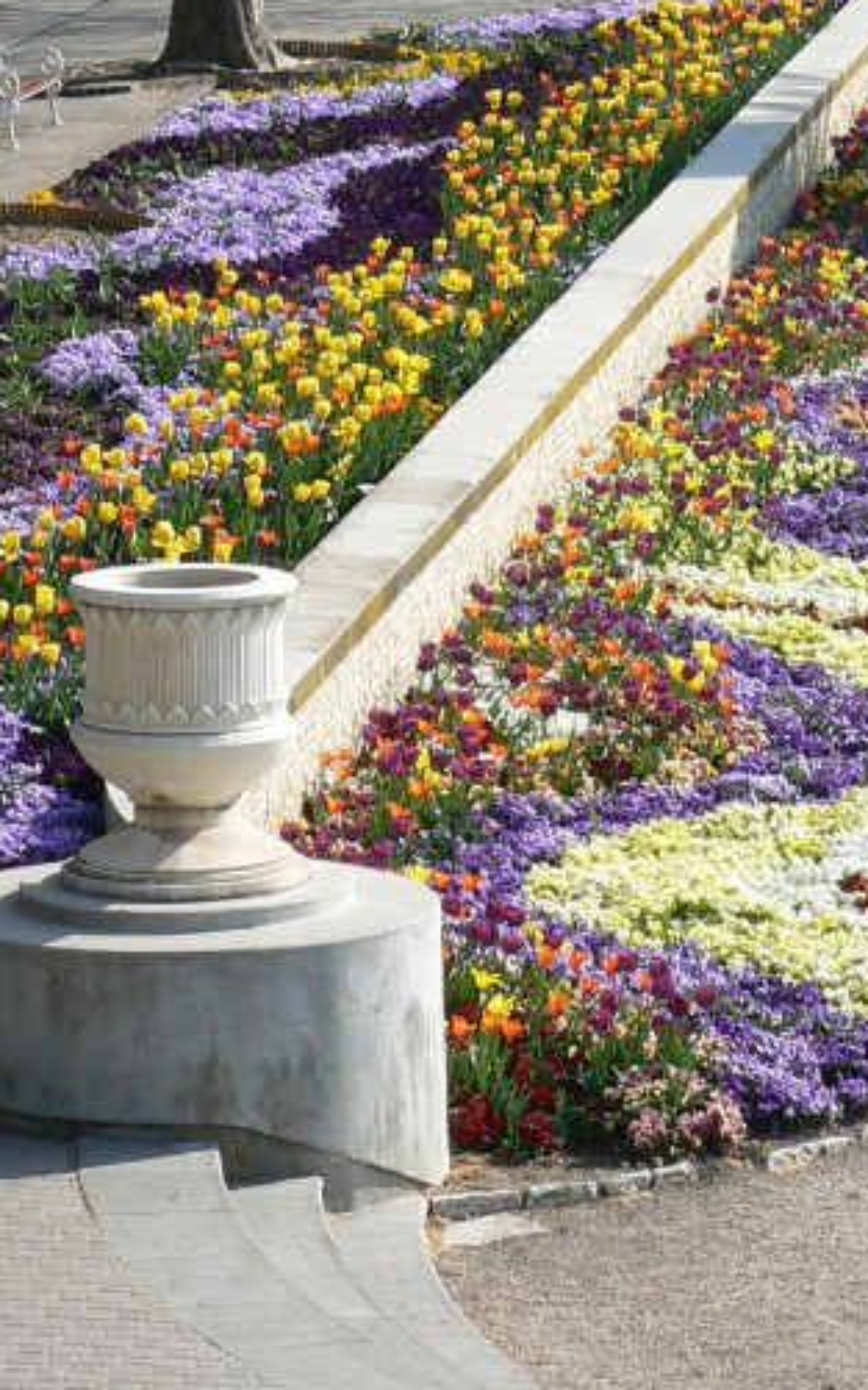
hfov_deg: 5.9
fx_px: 8367
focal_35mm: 221
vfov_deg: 9.4
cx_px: 397
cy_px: 103
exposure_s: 1/250
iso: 80
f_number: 5.6
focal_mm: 16.9
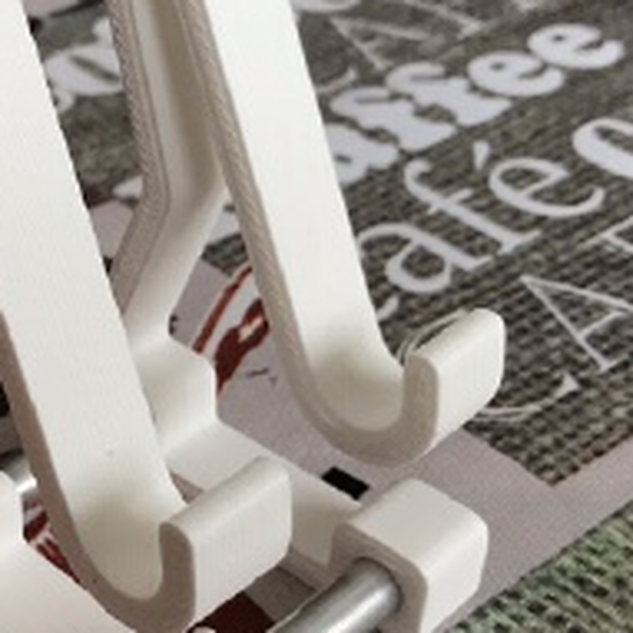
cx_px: 75
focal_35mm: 69
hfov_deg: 24.4
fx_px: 1428
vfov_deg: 25.0
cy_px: 331
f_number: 1.8
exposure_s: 1/33
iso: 20
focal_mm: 3.99
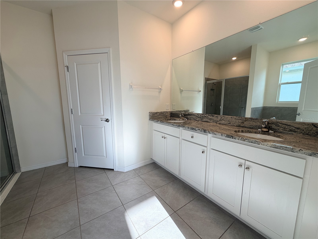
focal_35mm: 14
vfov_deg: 85.7
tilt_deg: -8.8
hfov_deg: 102.1
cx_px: 159
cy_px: 120
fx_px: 129
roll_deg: +0.4
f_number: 2.2
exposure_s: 1/120
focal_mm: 2.22
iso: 50
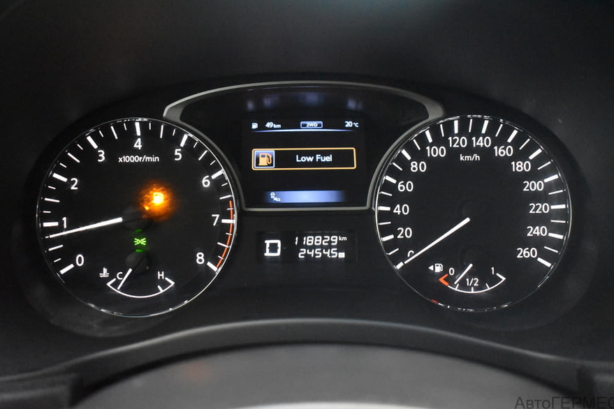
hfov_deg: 46.9
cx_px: 312
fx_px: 708
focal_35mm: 42
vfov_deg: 32.2
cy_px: 207
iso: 8000
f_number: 4
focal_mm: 27
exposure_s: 1/40
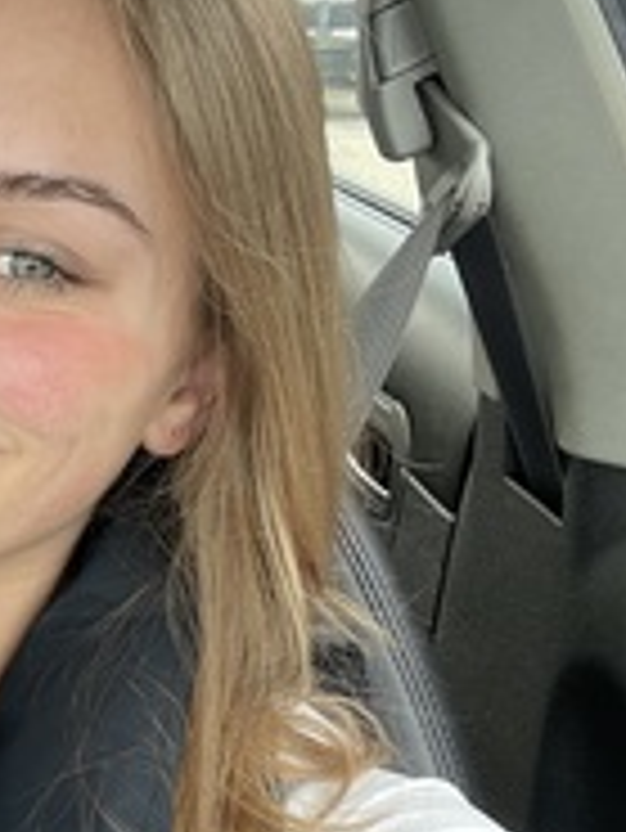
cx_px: -182
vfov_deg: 30.9
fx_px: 1493
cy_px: 576
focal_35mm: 62
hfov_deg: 21.5
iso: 40
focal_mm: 2.71
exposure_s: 1/121
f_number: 2.2
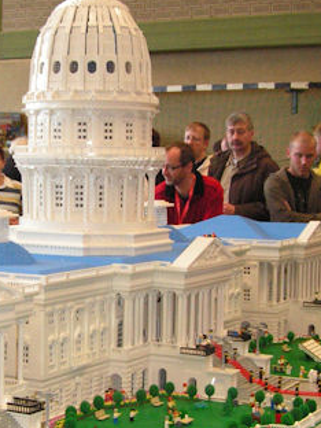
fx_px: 1026
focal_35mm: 83
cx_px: 113
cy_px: 274
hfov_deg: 17.7
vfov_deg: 23.5
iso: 200
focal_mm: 6.3
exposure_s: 1/40
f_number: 2.8
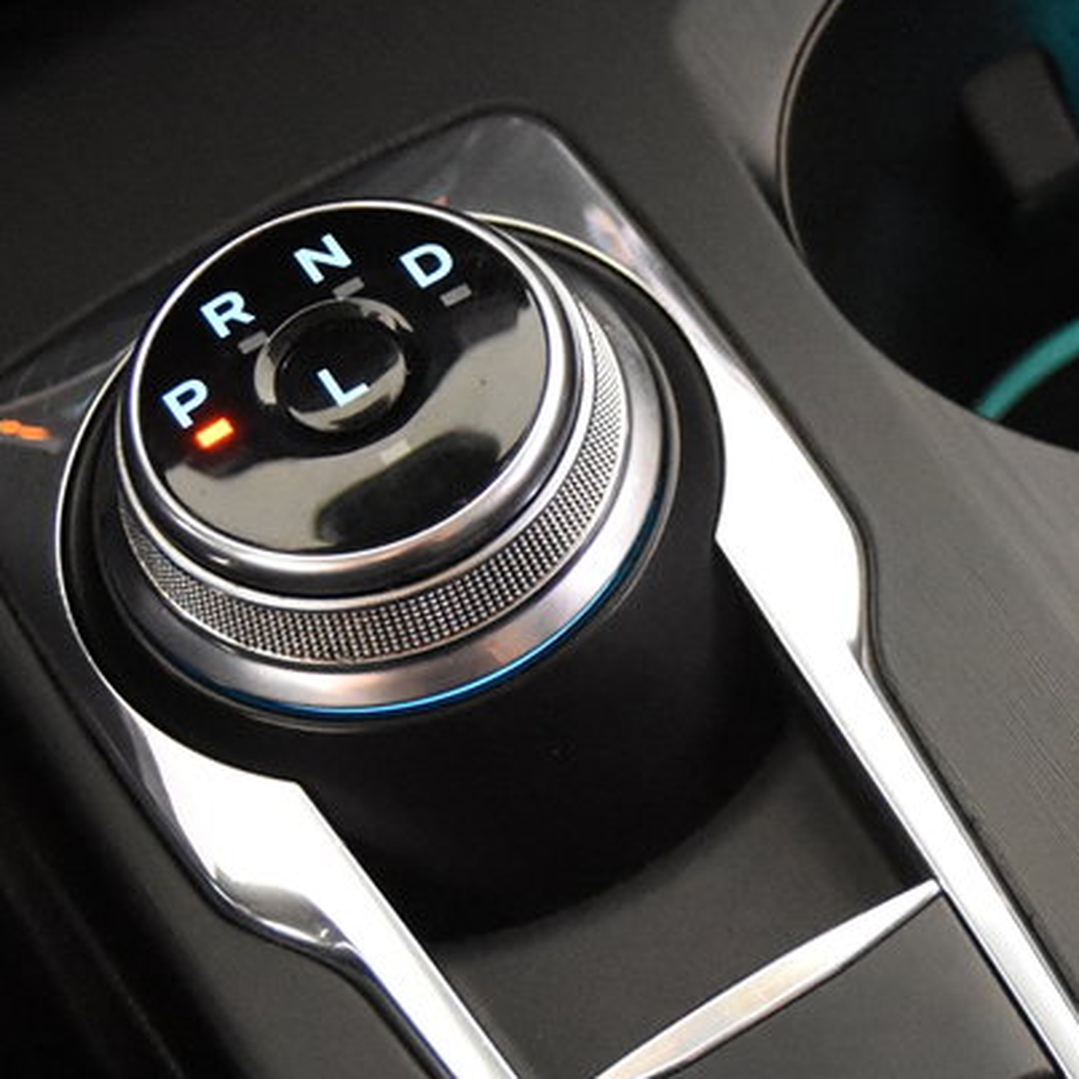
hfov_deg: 13.7
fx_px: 4420
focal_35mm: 125
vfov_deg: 13.8
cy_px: 917
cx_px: 1135
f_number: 3.3
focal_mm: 31
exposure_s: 1/50
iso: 7200
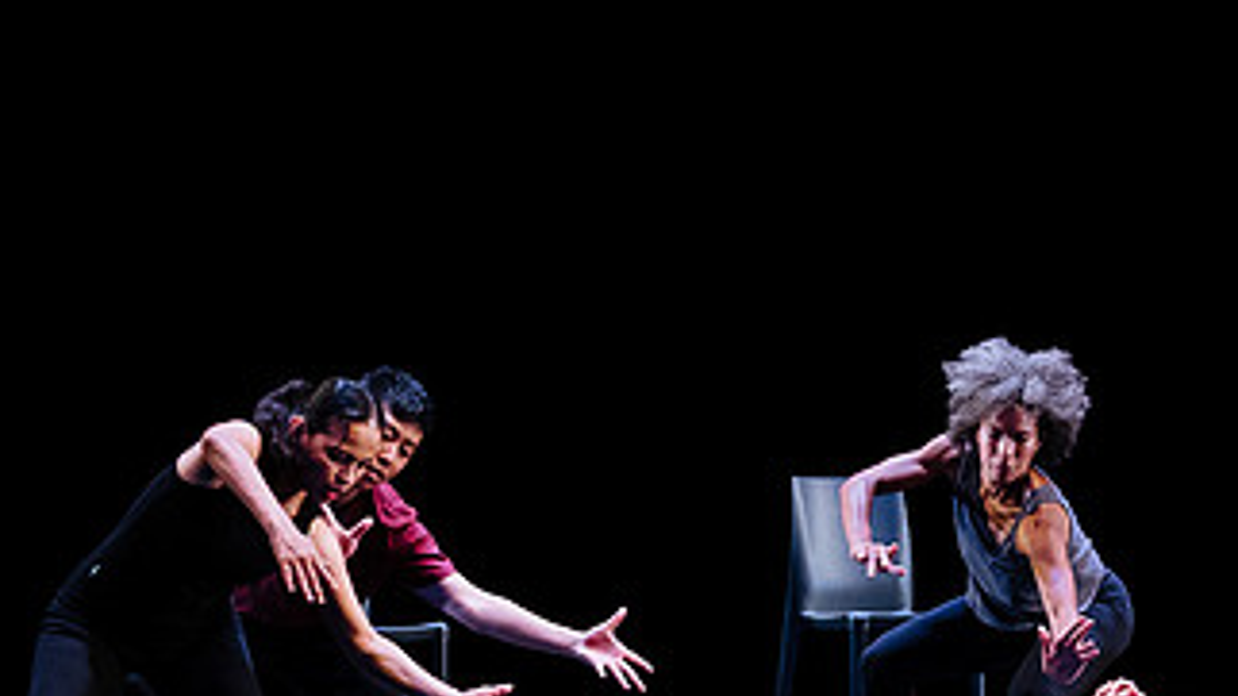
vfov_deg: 8.4
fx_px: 4759
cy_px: 530
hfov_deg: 14.8
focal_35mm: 145
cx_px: 847
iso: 1600
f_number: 2.8
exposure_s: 1/200
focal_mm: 70
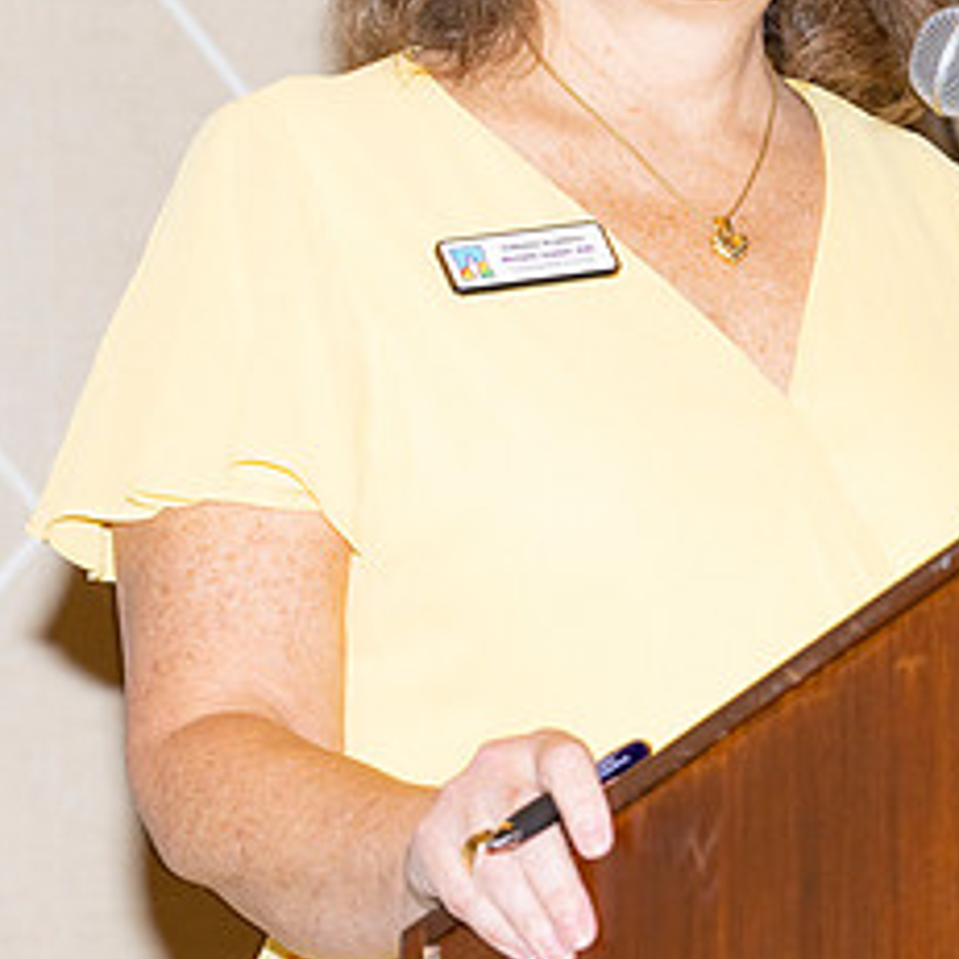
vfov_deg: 5.9
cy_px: 145
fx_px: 9340
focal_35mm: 298
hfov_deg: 5.9
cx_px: 851
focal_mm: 120
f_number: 5.6
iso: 1000
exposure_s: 1/100
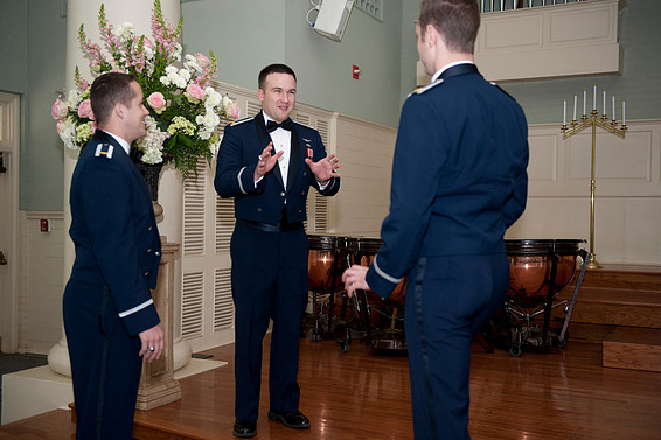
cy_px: 222
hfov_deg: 45.4
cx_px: 326
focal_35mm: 43
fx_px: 789
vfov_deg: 31.2
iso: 800
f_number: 2.8
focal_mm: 42
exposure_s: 1/500
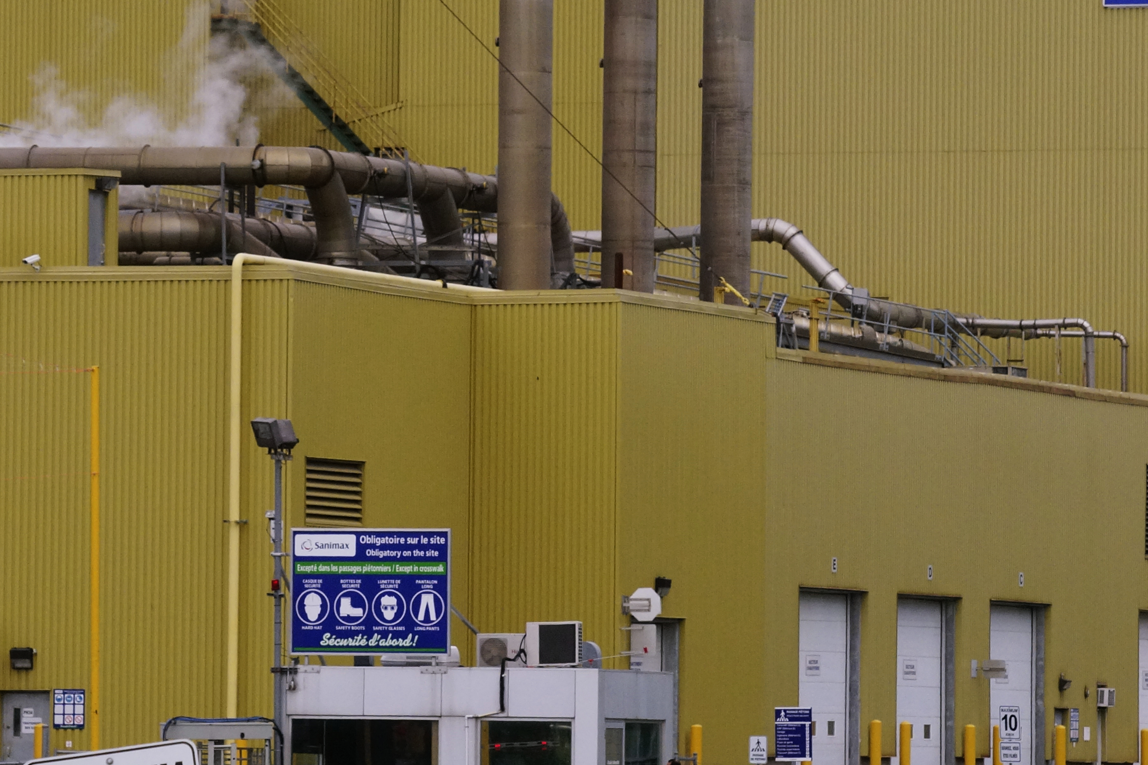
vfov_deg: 4.7
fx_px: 9247
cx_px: 392
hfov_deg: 7.1
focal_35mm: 290
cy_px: 339
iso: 1250
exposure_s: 1/2000
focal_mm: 135
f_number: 8
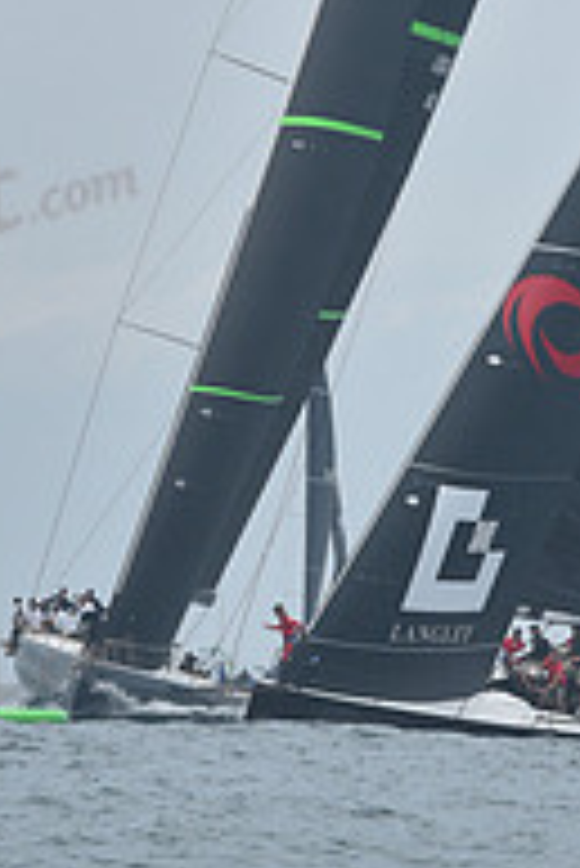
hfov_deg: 2.3
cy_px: 418
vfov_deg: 3.4
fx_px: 14521
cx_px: 371
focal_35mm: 602
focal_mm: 200
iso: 250
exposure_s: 1/800
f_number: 10
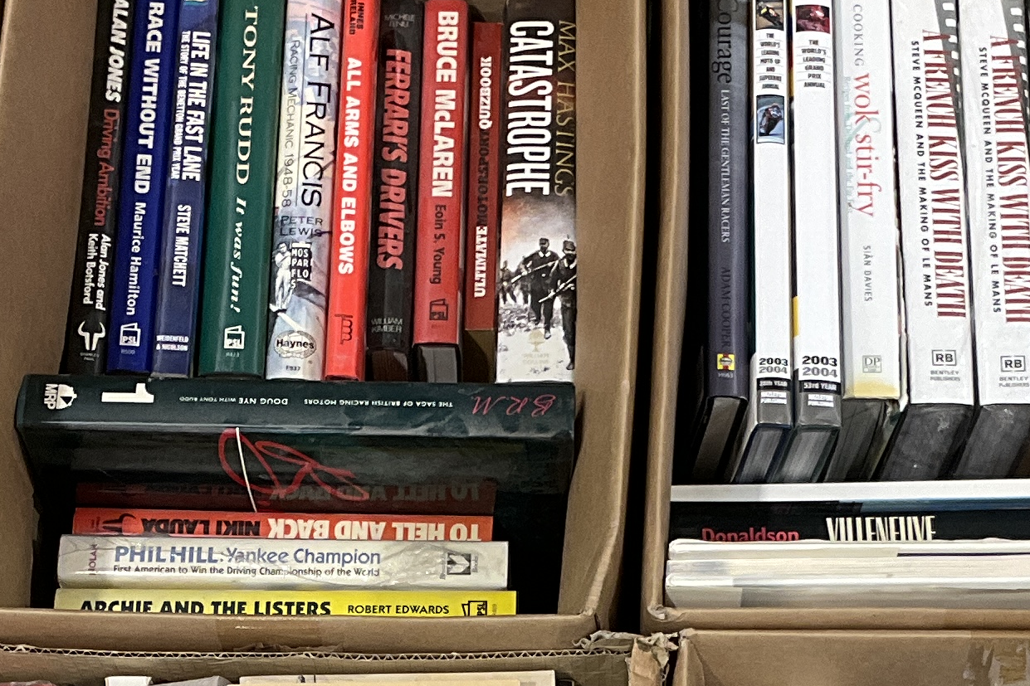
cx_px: 637
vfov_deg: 13.6
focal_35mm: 98
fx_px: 2803
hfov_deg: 20.8
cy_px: 820
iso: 64
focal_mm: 3
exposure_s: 1/100
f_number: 1.8
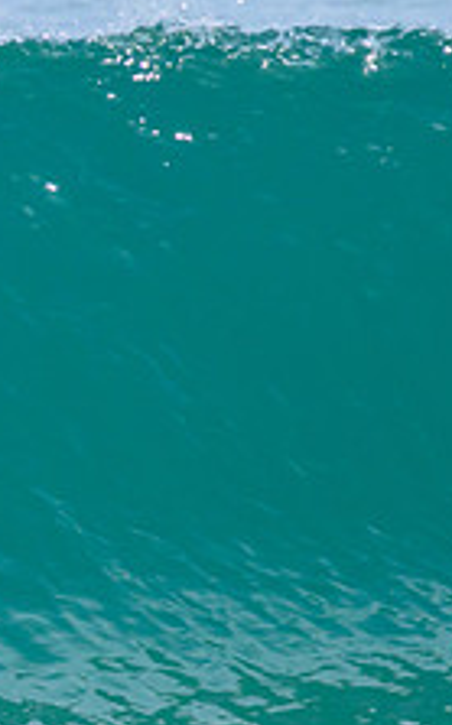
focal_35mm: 2901
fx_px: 57288
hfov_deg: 0.5
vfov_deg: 0.7
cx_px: -539
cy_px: 386
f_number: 11
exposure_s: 1/2000
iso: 900
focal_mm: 800
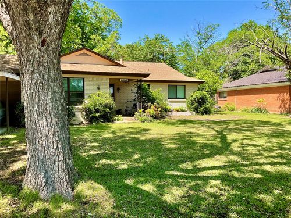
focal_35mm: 29
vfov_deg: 48.2
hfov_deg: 61.7
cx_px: 146
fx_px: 244
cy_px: 109
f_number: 1.8
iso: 16
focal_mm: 3
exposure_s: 1/620
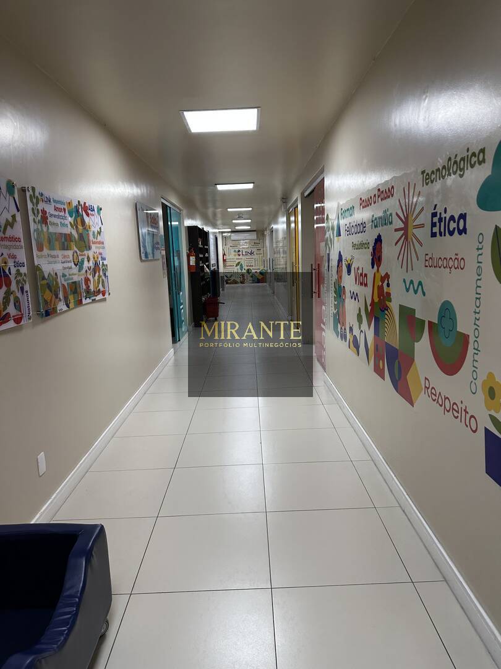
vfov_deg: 71.6
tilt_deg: -9.4
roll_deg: +0.0
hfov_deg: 56.8
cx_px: 250
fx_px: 463
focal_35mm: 24
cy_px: 334
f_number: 1.78
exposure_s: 1/120
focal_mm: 6.86
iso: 160
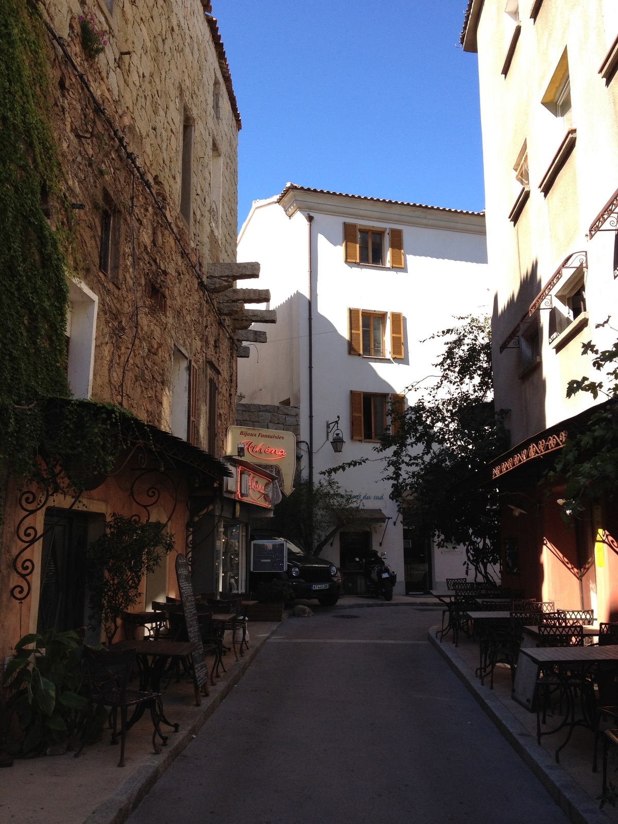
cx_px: 309
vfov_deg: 52.6
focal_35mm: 35
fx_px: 833
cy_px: 412
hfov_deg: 40.7
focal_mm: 4.28
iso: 64
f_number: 2.4
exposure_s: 1/649
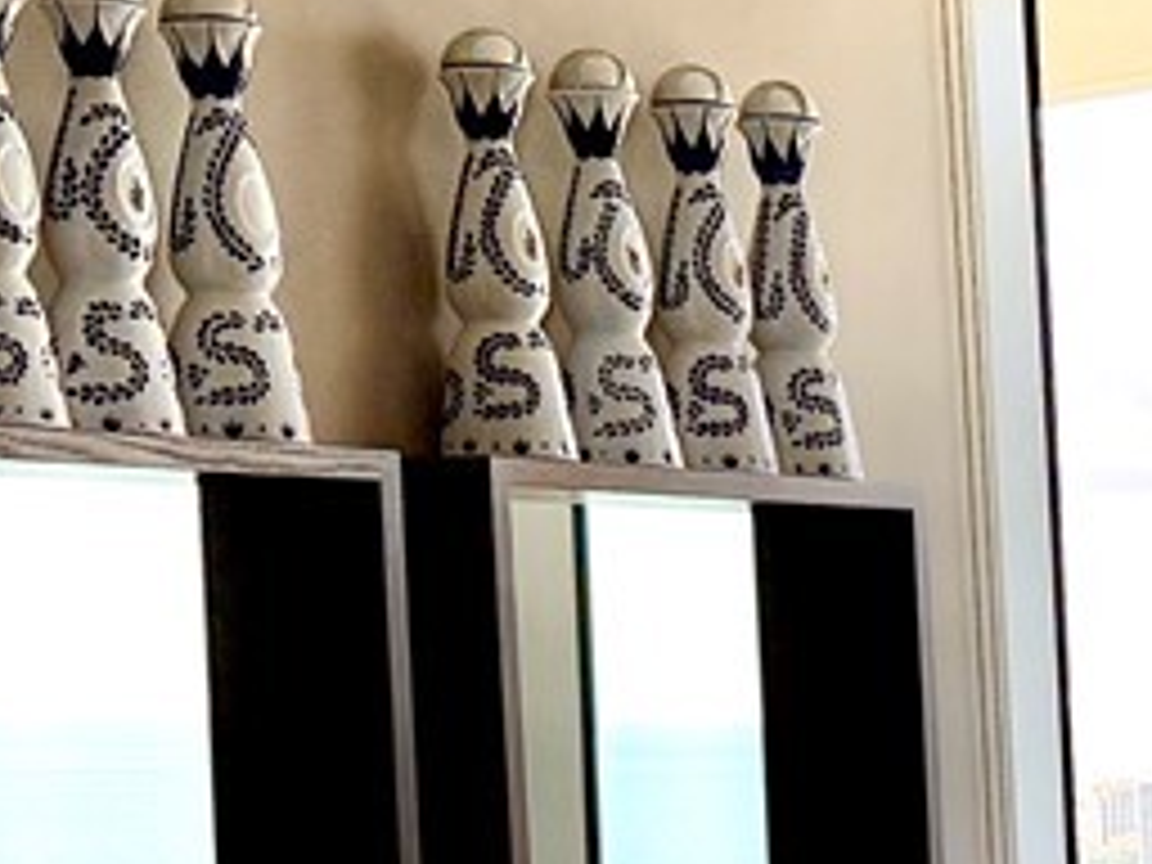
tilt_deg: -5.2
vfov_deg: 9.7
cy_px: 1161
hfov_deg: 11.9
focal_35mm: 150
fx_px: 4992
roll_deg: +1.7
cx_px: 2246
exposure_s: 1/1156
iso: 80
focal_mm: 6.76
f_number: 1.78
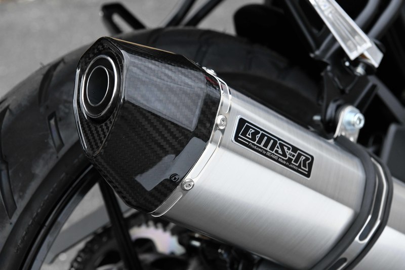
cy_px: 135
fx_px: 787
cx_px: 202
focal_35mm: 70
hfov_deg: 28.8
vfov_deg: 19.4
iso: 3200
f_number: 9
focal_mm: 70
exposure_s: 1/1250
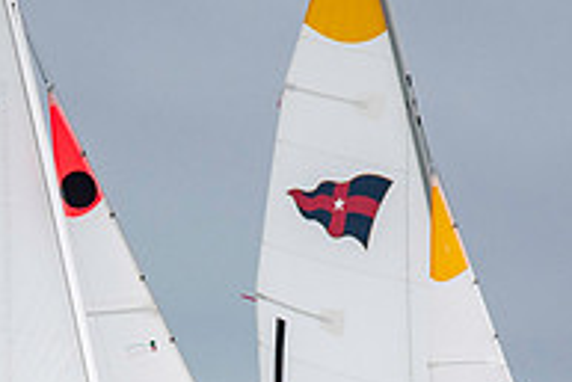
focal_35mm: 1441
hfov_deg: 1.4
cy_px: 599
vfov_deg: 1.0
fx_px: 22912
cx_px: 164
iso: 250
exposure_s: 1/3200
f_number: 4
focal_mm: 300
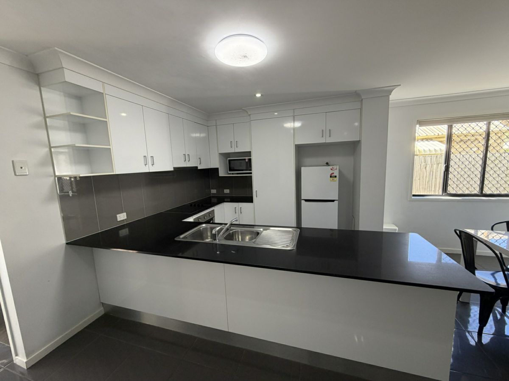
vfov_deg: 85.7
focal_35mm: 14
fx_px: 206
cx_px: 254
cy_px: 190
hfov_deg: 102.1
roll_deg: +3.3
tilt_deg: -6.1
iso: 160
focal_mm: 2.22
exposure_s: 1/100
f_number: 2.2
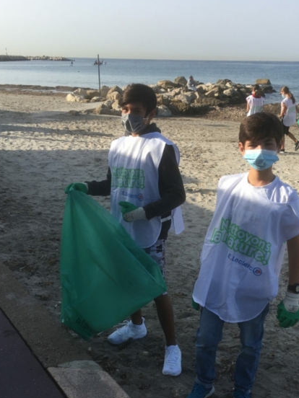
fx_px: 484
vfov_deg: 44.4
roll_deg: -2.1
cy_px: 252
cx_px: 177
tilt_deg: -21.6
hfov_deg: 34.3
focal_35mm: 42
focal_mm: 4.15
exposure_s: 1/999
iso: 25
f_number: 2.2
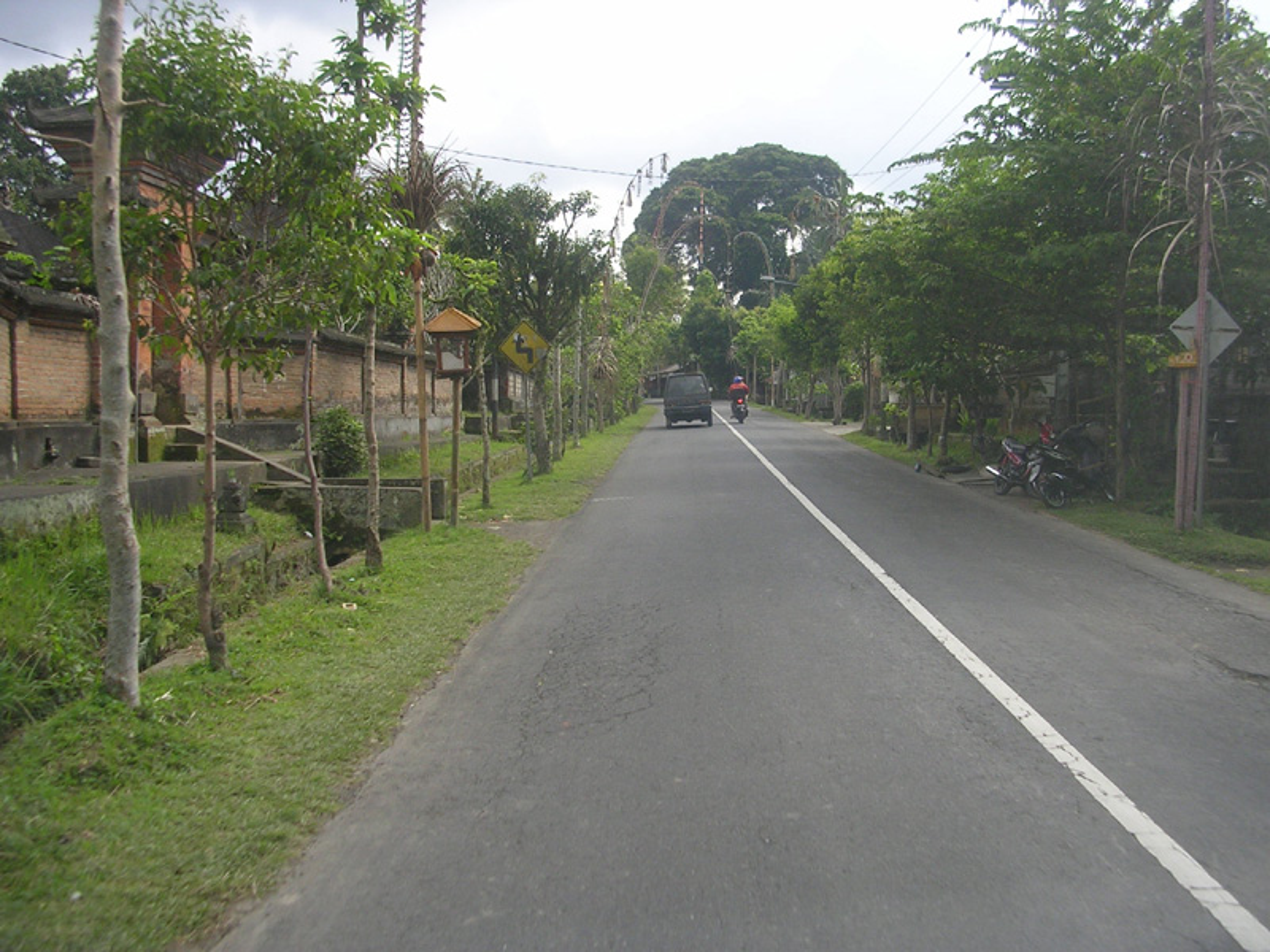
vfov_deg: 37.7
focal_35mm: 38
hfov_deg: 49.0
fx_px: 1394
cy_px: 476
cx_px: 635
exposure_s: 1/396
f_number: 2.8
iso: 50
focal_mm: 5.8
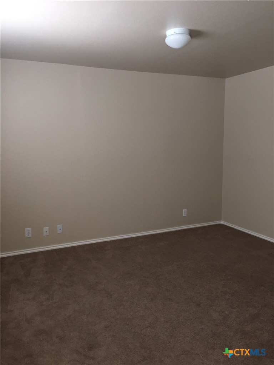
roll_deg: +0.6
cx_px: 137
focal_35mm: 29
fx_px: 306
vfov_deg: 61.7
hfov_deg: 48.2
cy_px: 182
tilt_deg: -6.4
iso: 80
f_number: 2.2
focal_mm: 4.15
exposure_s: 1/17
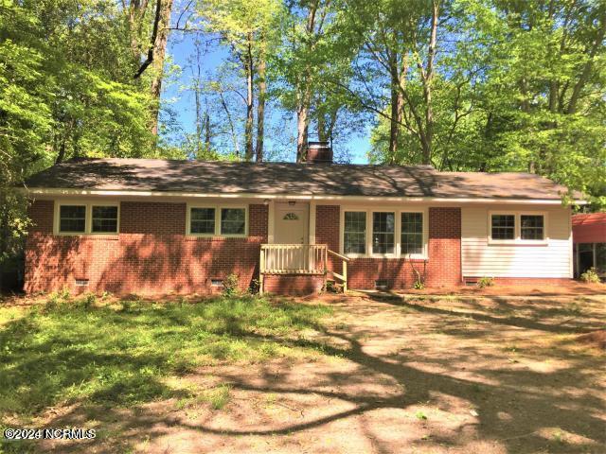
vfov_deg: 48.2
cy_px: 227
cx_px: 303
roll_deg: -2.6
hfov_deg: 61.7
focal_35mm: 29
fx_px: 508
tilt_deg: +3.9
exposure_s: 1/648
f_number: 2.2
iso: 32
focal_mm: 4.15
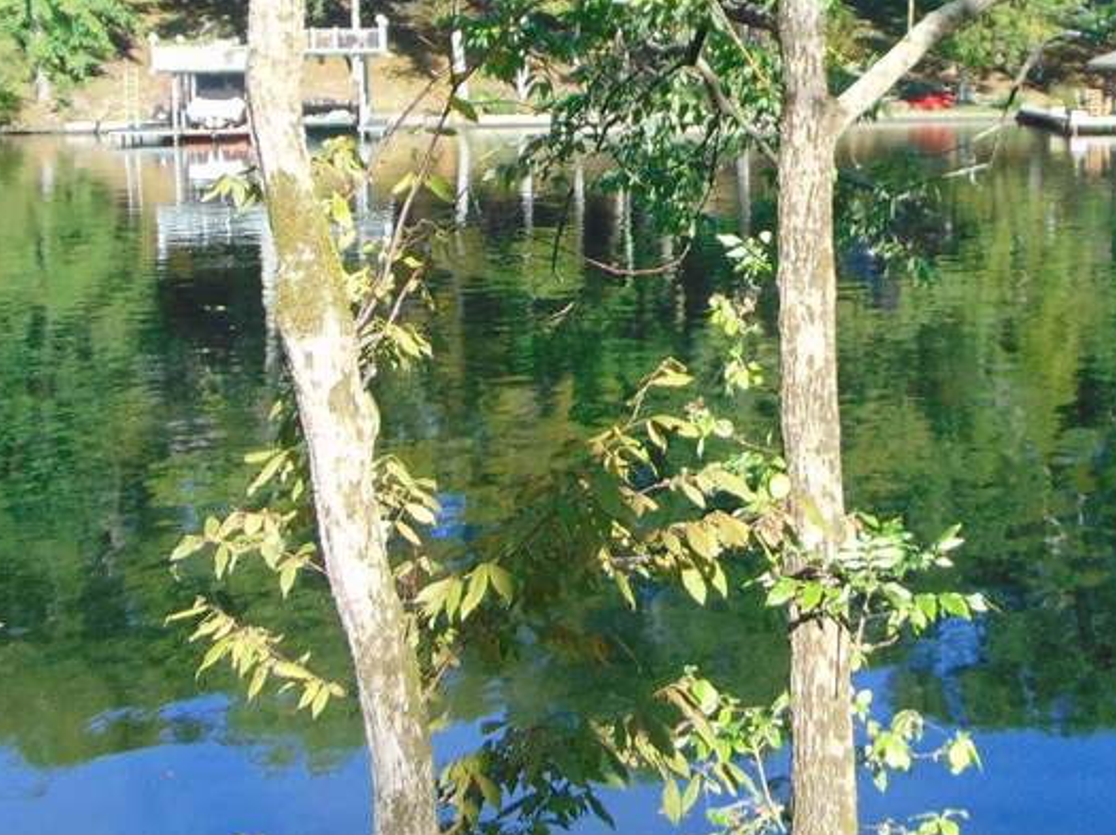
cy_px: 270
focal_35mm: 61
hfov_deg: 31.6
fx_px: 1965
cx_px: 670
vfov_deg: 23.9
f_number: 3
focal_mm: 4.5
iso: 80
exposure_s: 1/320
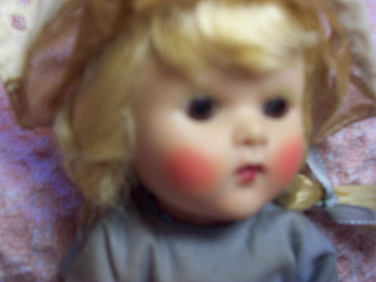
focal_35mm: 37
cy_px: 141
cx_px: 188
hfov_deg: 50.1
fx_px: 402
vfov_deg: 38.7
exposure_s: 1/45
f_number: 2.8
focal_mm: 5.6
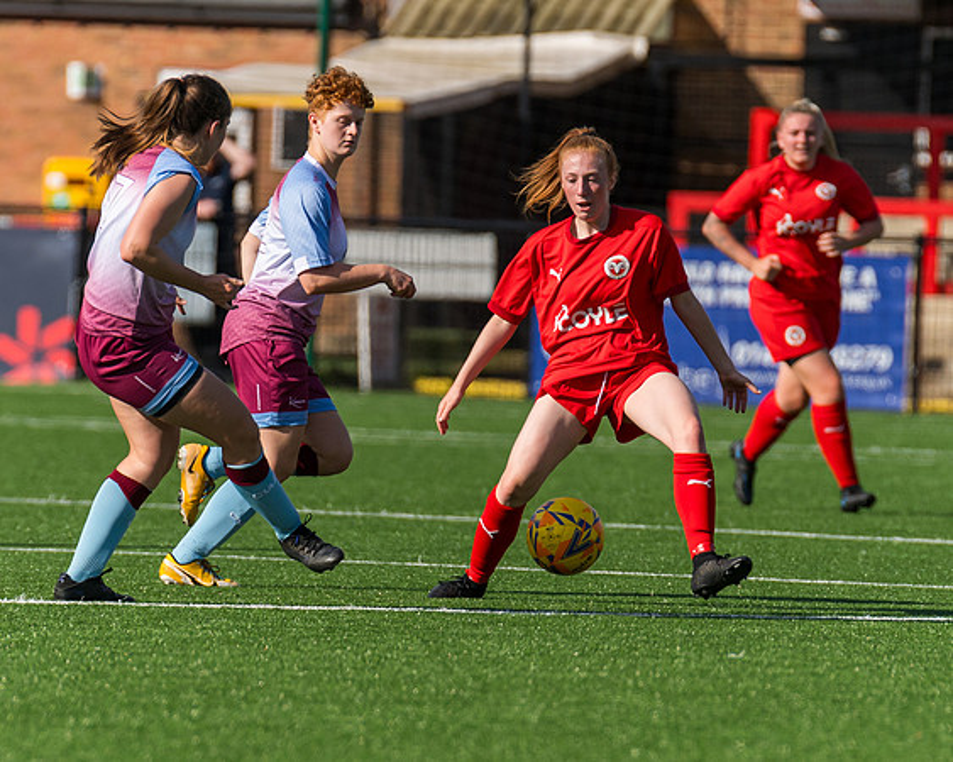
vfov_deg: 2.5
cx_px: 485
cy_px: 412
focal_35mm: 625
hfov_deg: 3.1
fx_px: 17631
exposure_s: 1/4000
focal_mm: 300
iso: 400
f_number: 4
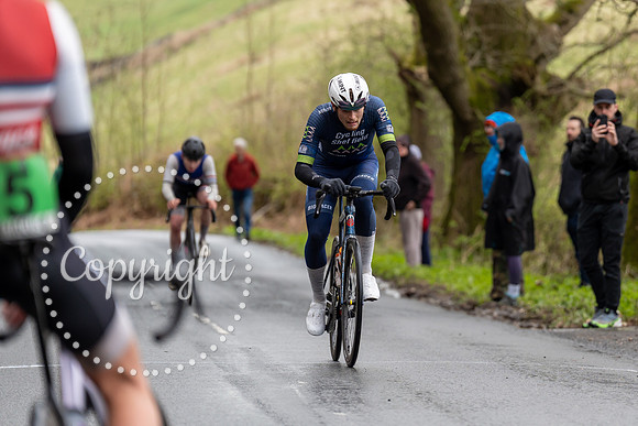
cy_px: 126
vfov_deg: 5.1
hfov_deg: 7.7
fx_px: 4764
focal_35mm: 269
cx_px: 449
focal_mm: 191
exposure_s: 1/1000
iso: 640
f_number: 3.5
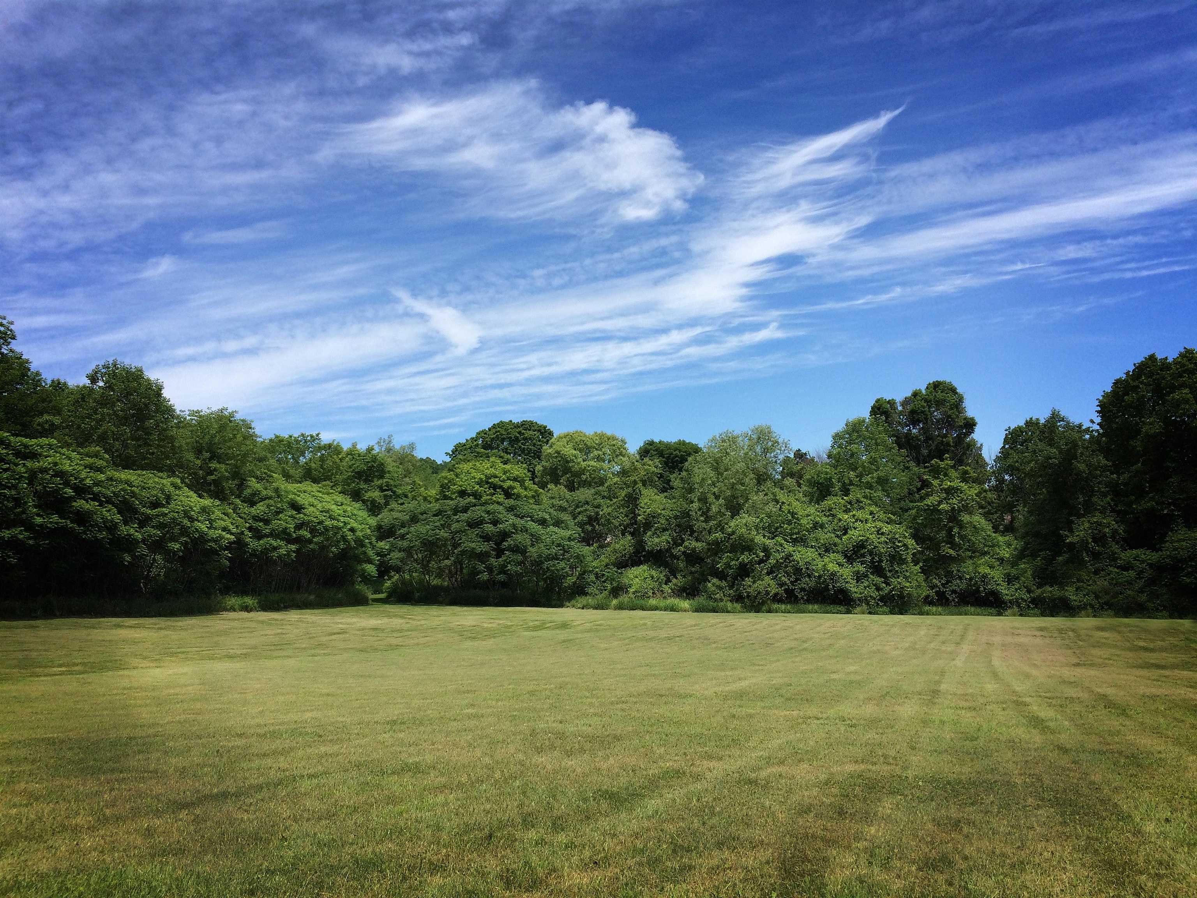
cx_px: 598
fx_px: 1003
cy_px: 449
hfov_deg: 61.7
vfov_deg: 48.2
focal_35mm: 29
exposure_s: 1/2283
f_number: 2.2
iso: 32
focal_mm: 4.15
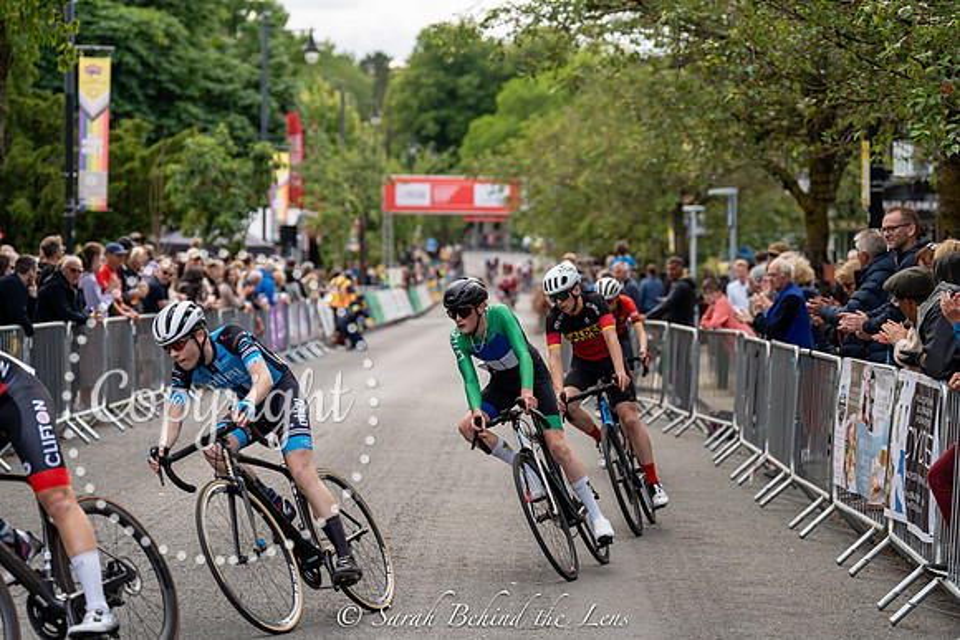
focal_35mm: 106
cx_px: 480
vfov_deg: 12.9
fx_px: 2827
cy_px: 320
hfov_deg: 19.3
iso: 400
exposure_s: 1/1000
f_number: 3.2
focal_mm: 106
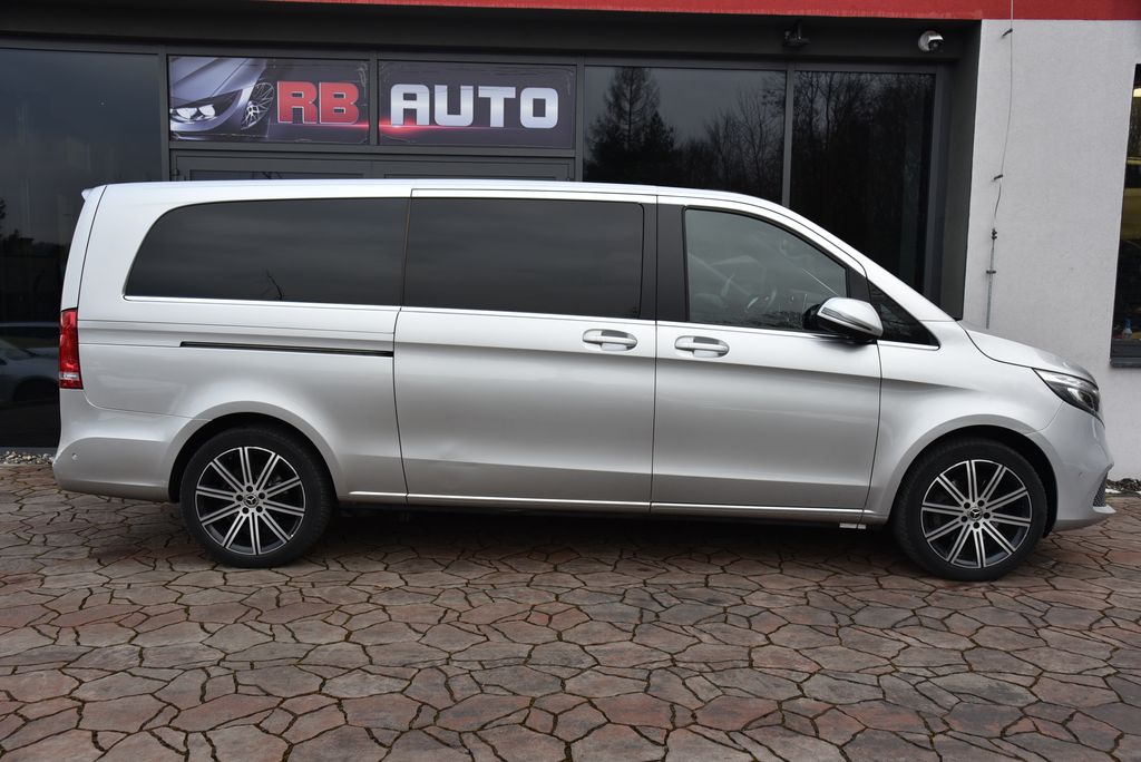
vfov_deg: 42.4
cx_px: 570
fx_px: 983
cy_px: 381
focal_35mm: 31
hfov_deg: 60.3
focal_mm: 31
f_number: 7.1
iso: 500
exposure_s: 1/200
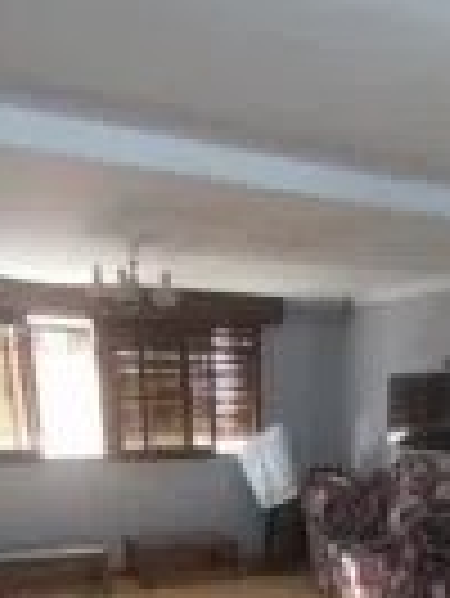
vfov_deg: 38.4
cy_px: 679
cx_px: 310
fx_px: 675
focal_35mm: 39
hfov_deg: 36.4
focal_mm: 1.3
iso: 323
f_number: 2.2
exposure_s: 1/20
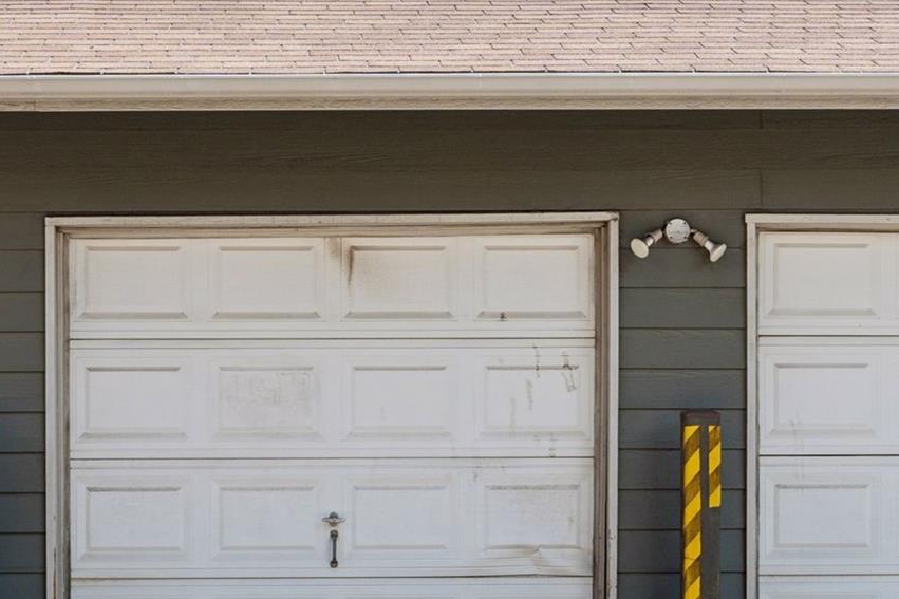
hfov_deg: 21.6
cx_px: 331
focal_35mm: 94
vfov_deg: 14.5
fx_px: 2347
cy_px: 446
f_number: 8
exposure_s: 1/500
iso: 400
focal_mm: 50
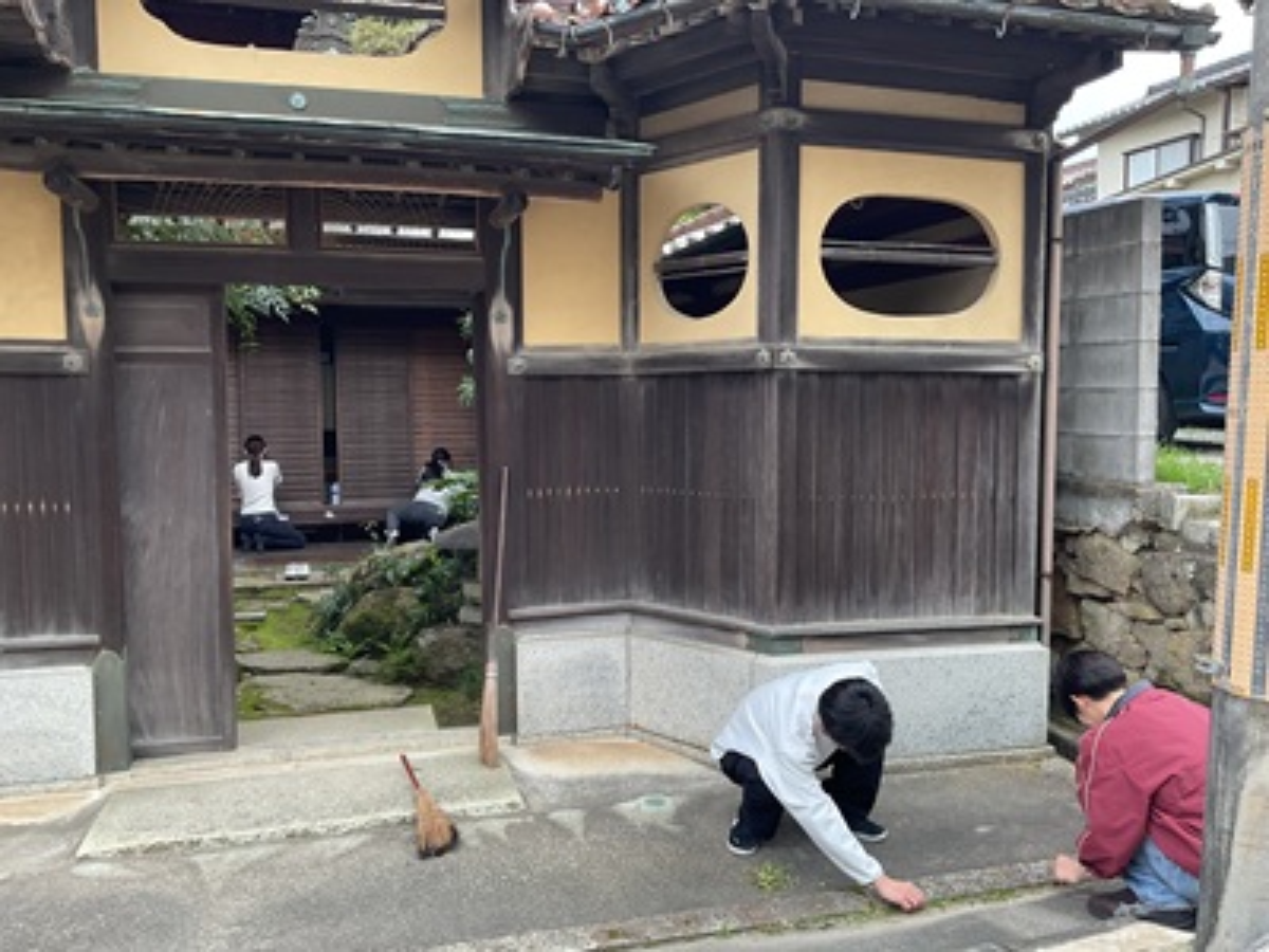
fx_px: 1063
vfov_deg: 48.2
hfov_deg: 61.7
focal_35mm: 29
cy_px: 476
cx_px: 634
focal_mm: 3
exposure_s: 1/120
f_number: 1.8
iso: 25
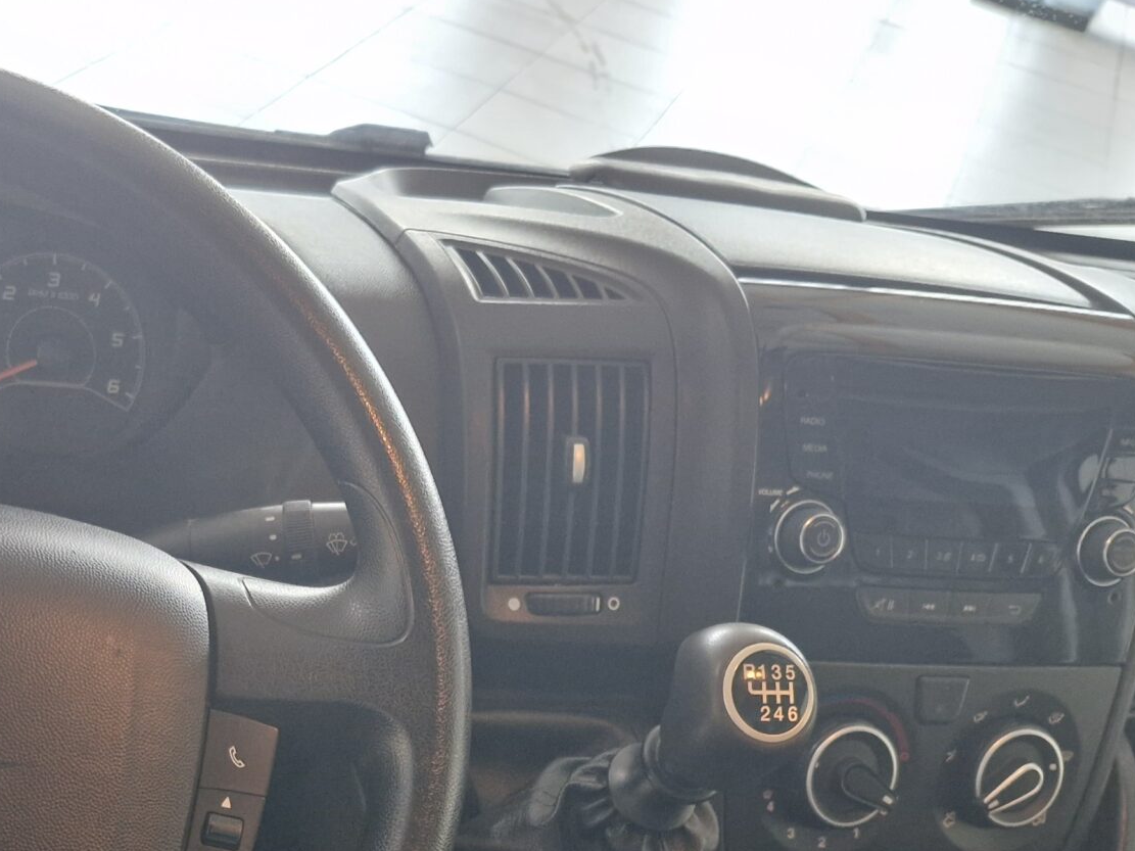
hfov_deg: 35.4
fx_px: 1738
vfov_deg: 26.4
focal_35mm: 53
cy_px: 805
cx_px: 297
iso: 640
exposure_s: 1/25
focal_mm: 5.54
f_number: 1.8
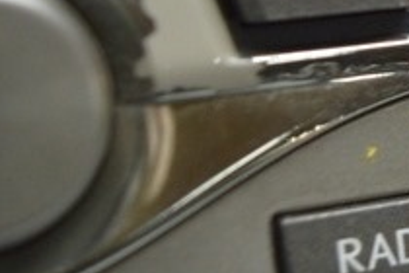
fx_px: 1829
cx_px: 654
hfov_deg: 12.0
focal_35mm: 161
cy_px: 19
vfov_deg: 8.5
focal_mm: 22
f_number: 3.8
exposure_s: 1/50
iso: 400
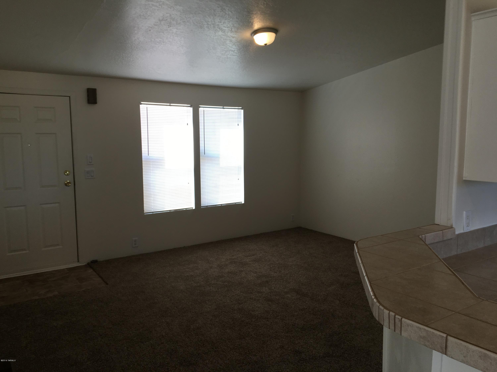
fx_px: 416
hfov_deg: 61.7
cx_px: 248
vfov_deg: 48.2
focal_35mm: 29
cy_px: 186
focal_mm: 4.15
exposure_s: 1/60
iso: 25
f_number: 2.2
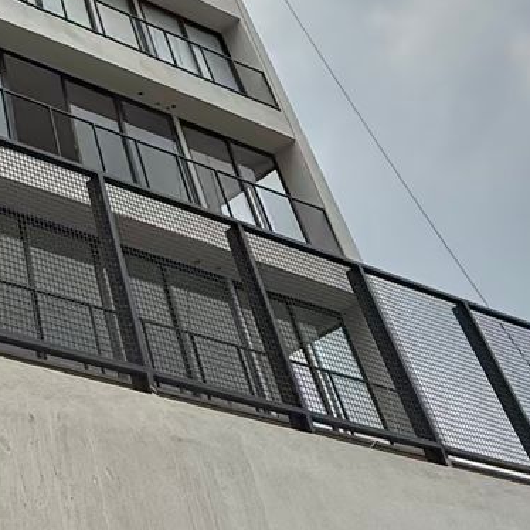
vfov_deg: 26.8
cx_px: -96
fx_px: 918
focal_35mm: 53
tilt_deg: +53.1
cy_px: -171
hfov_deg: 28.3
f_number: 2.2
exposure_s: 1/4425
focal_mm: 2.22
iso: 64
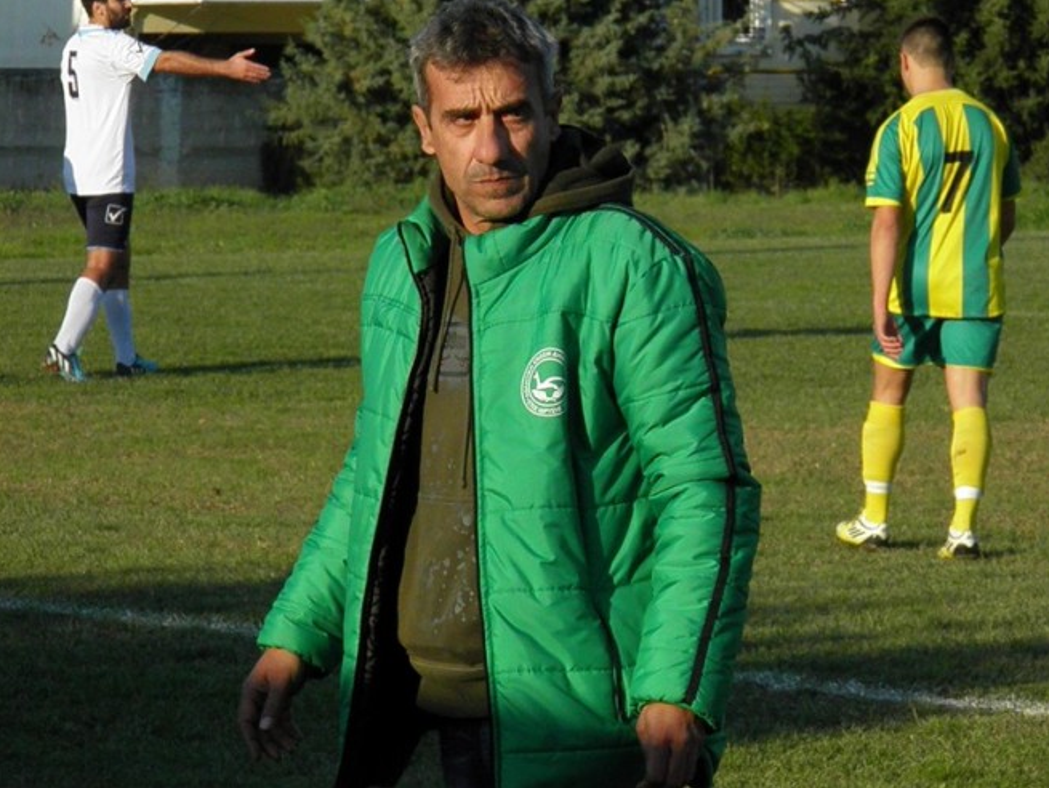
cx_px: 524
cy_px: 393
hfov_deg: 6.9
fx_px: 8763
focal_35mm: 289
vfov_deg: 5.1
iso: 500
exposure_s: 1/1600
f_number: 7.6
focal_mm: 51.5
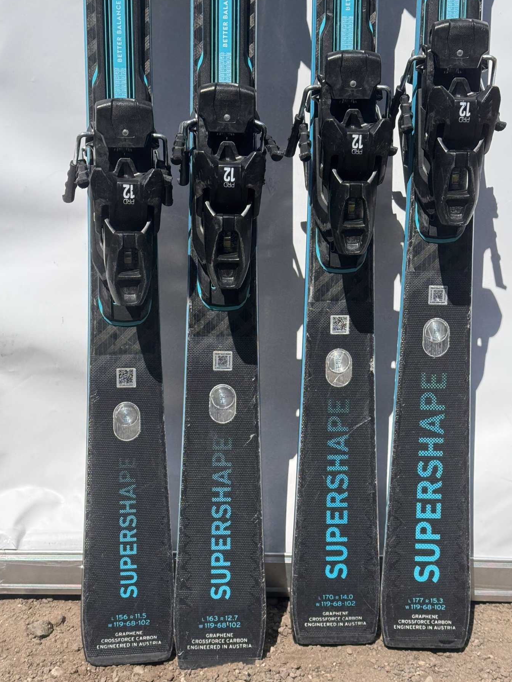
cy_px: 374
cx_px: 284
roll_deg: -0.9
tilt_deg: -19.6
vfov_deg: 34.9
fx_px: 1084
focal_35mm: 55
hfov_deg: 26.6
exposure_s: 1/4975
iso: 64
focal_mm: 6.76
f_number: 1.78
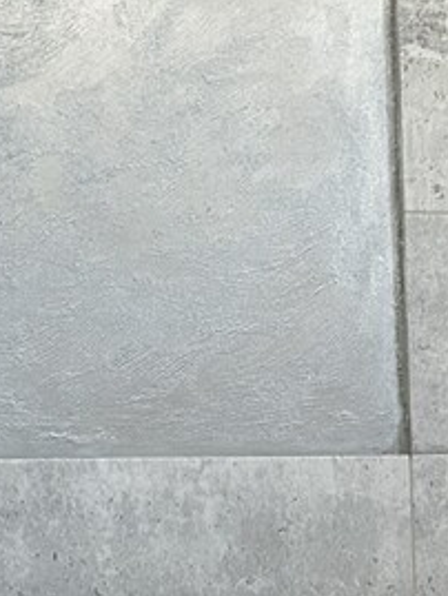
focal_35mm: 99
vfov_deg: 17.8
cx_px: 503
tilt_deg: -13.1
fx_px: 1707
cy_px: 884
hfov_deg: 14.6
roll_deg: +1.1
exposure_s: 1/50
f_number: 1.5
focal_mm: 5.7
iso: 200
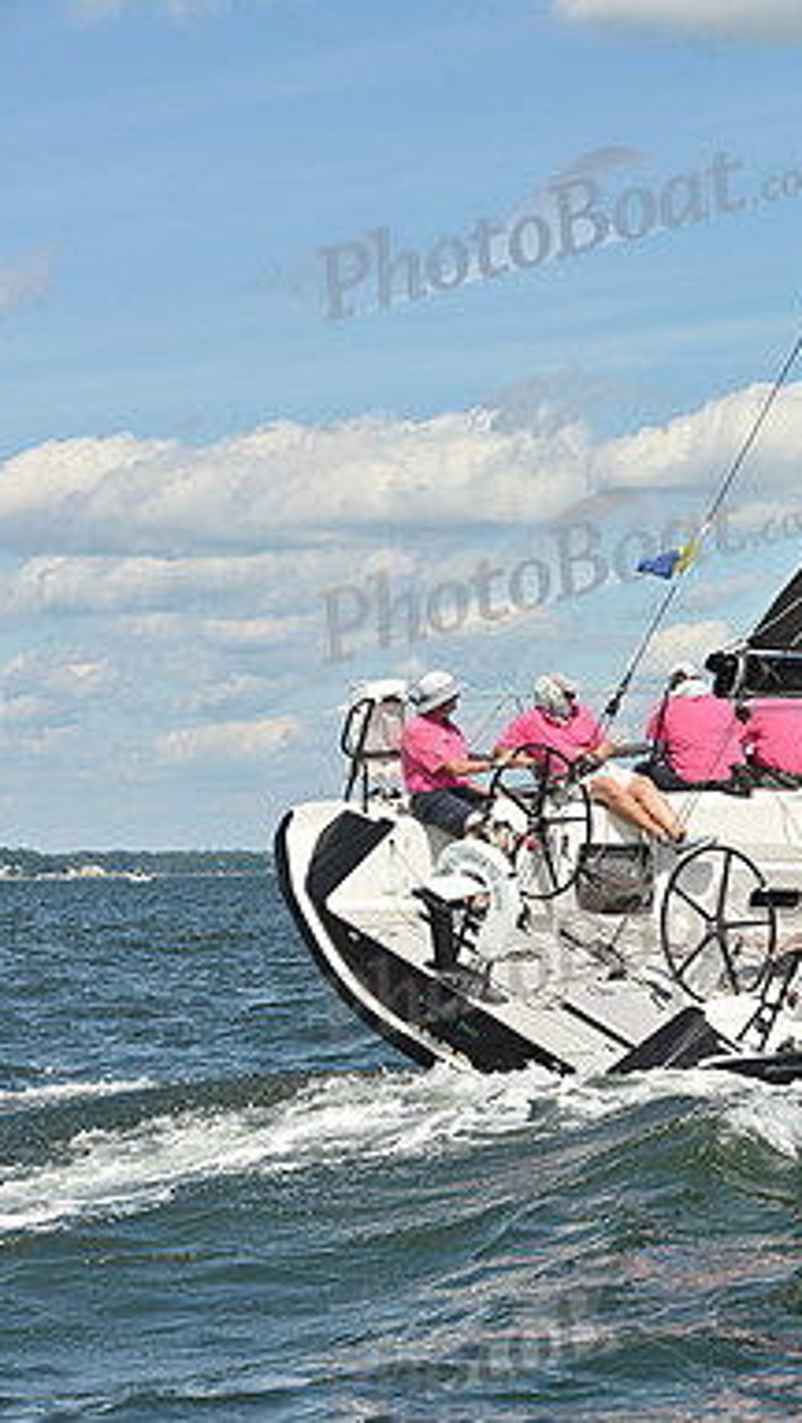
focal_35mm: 111
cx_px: 1036
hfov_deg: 10.7
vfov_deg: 19.3
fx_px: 4188
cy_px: 708
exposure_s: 1/1250
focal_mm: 70
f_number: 8
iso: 250
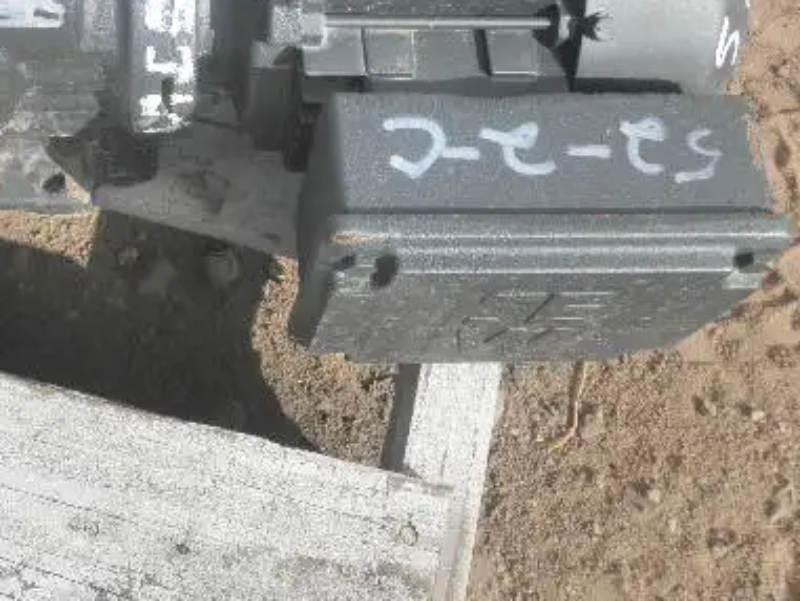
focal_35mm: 47
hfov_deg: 39.1
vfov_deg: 30.2
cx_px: 176
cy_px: 130
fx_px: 1087
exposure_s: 1/160
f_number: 8.5
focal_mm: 5
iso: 64
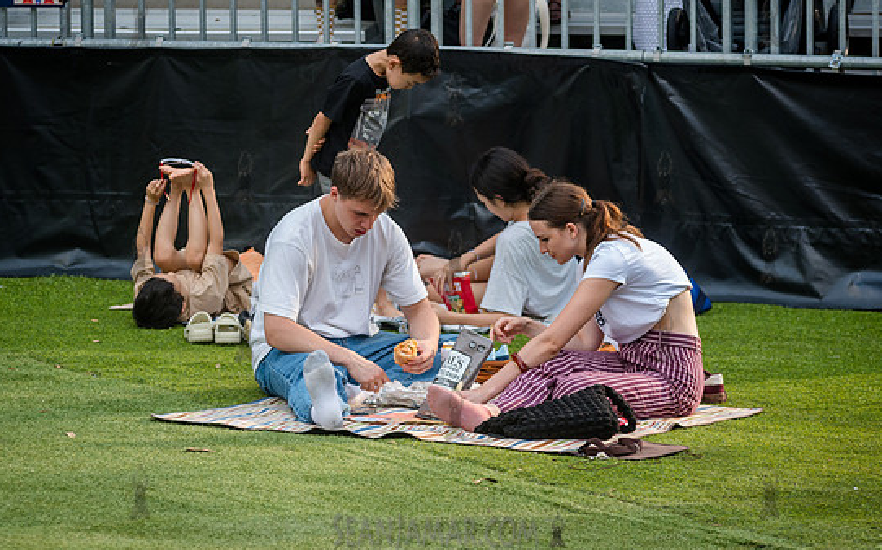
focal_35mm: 203
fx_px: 4877
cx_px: 474
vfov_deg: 6.5
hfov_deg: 10.3
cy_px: 266
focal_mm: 145
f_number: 4.5
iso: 320
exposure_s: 1/320
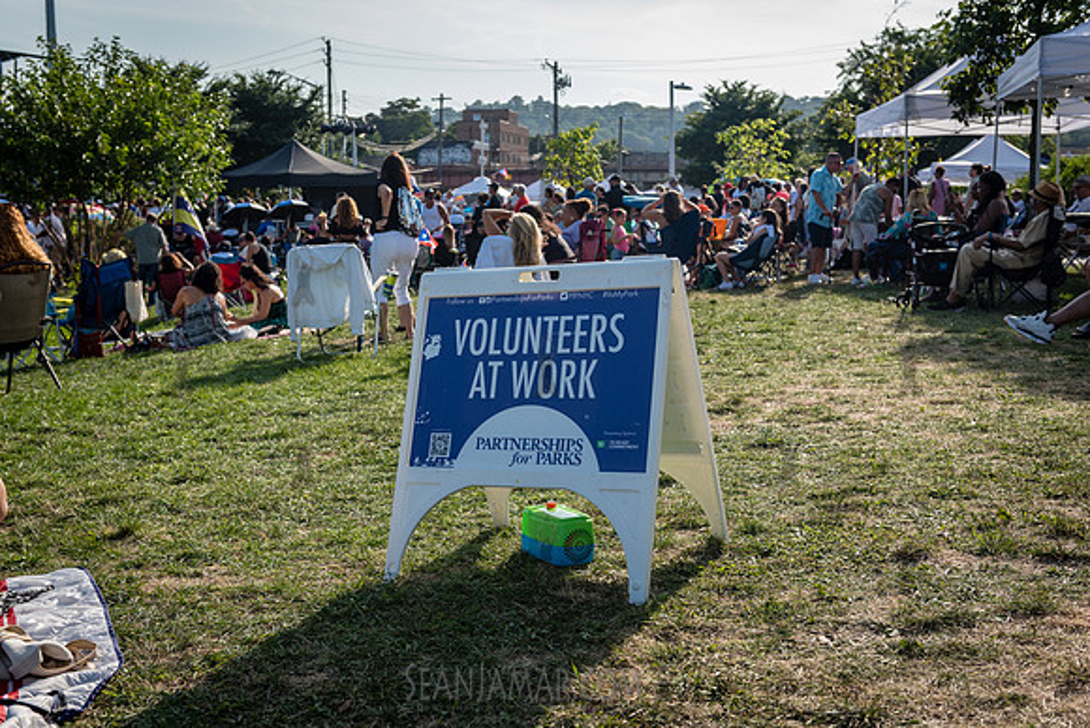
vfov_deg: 33.4
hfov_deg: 48.4
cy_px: 364
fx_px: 1211
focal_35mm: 40
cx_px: 545
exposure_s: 1/1000
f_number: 5
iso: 250
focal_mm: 40
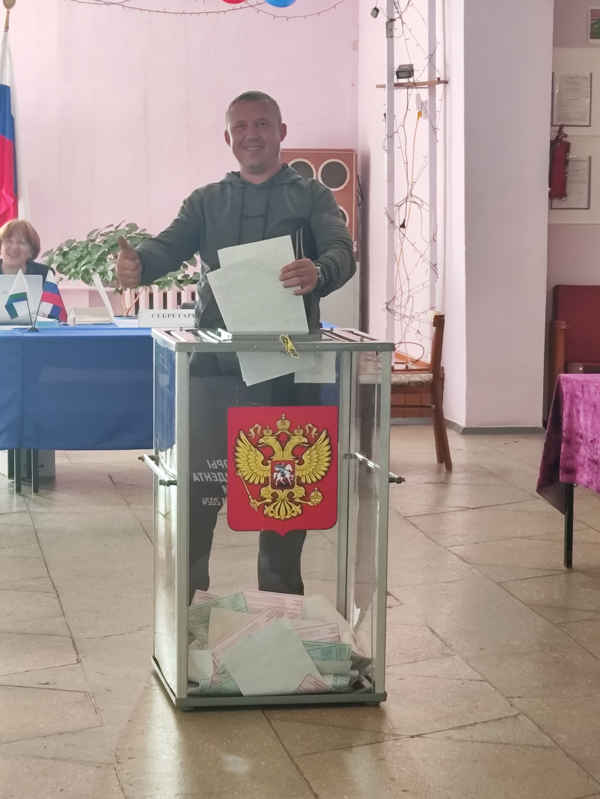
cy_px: 400
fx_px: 2309
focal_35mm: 100
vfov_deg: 19.6
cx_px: 300
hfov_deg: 14.8
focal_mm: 4.71
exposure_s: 1/33.3
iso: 160
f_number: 1.79
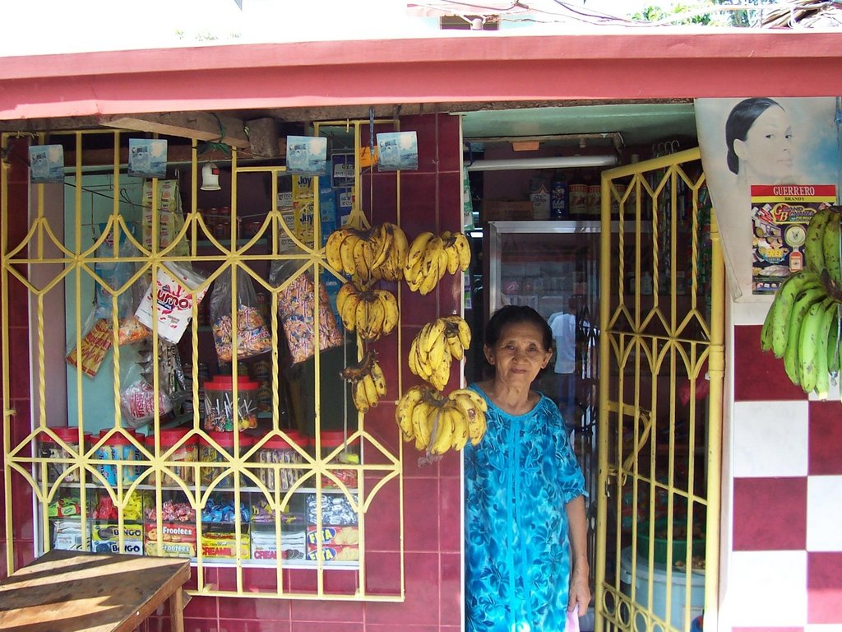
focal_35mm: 37
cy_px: 316
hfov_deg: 50.1
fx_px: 900
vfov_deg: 38.7
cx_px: 421
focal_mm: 5.6
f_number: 2.8
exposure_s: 1/180
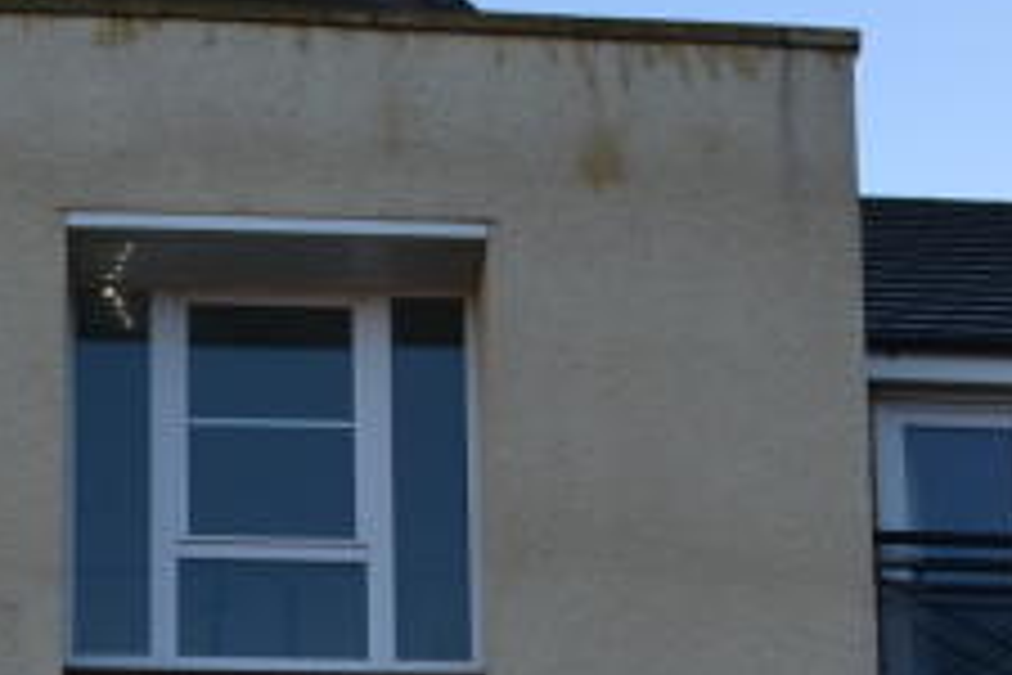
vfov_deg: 10.5
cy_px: 1186
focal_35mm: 123
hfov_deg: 16.6
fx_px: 3457
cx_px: 594
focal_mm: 18
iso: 100
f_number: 6.3
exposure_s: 1/200
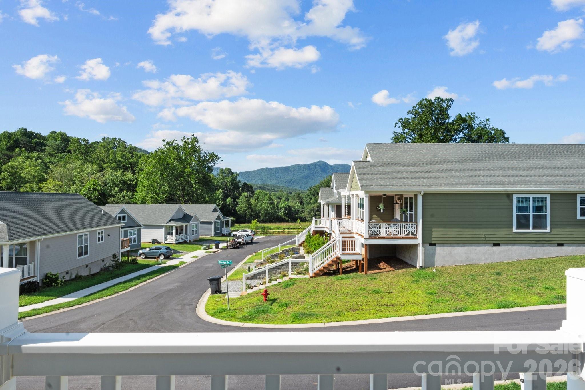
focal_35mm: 24
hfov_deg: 73.7
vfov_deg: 53.1
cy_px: 195
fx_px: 390
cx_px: 292
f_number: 18
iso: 50
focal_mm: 16
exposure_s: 1/25
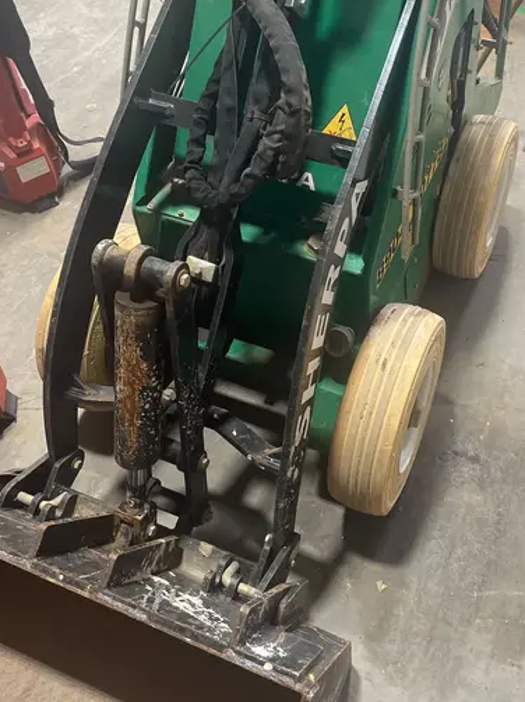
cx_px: 341
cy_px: 258
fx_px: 769
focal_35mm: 38
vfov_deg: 48.5
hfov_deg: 37.4
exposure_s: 1/60
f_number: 1.6
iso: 160
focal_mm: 4.2
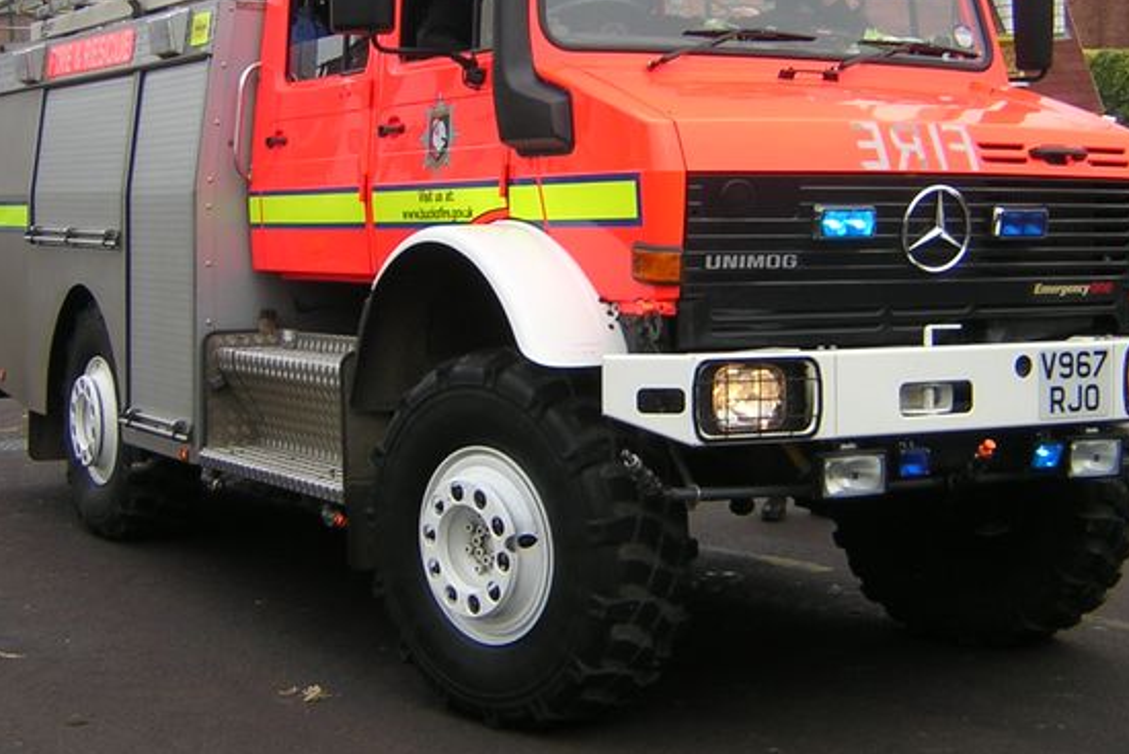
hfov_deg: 31.4
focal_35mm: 64
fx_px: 2008
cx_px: 597
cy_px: 232
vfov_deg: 21.2
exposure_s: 1/123
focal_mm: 6.1
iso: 100
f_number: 2.9
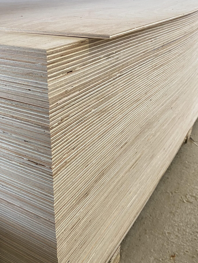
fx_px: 275
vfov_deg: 51.3
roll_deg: -0.3
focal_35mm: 36
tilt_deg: -25.7
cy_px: 120
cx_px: 106
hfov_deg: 39.6
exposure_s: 1/50
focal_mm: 4.25
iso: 250
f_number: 1.8
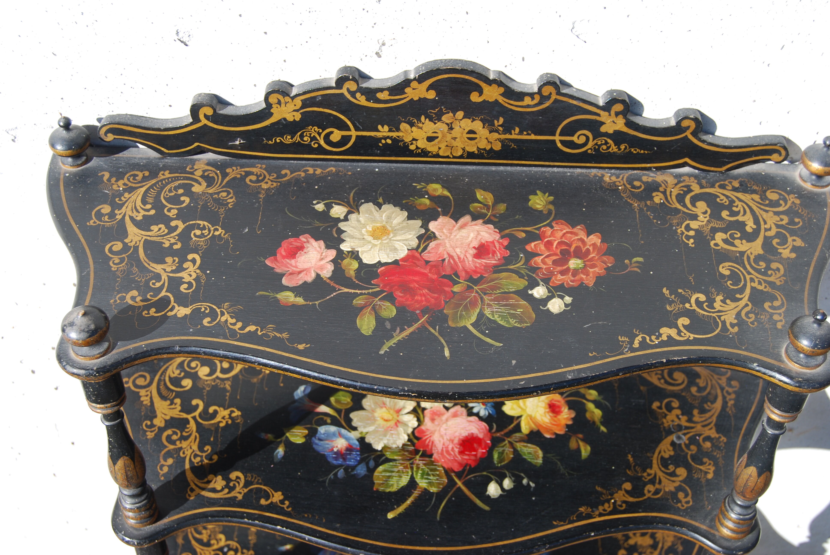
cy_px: 278
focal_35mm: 48
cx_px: 415
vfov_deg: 28.2
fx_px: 1108
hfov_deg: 41.1
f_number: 6.3
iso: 100
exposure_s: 1/160
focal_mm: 32
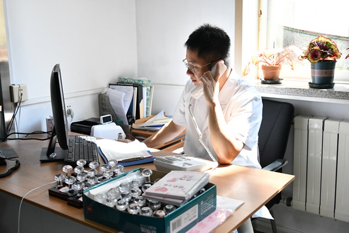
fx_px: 388
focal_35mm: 40
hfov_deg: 48.5
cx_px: 174
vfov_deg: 33.4
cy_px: 116
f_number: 5.6
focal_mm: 40
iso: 5000
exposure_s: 1/800
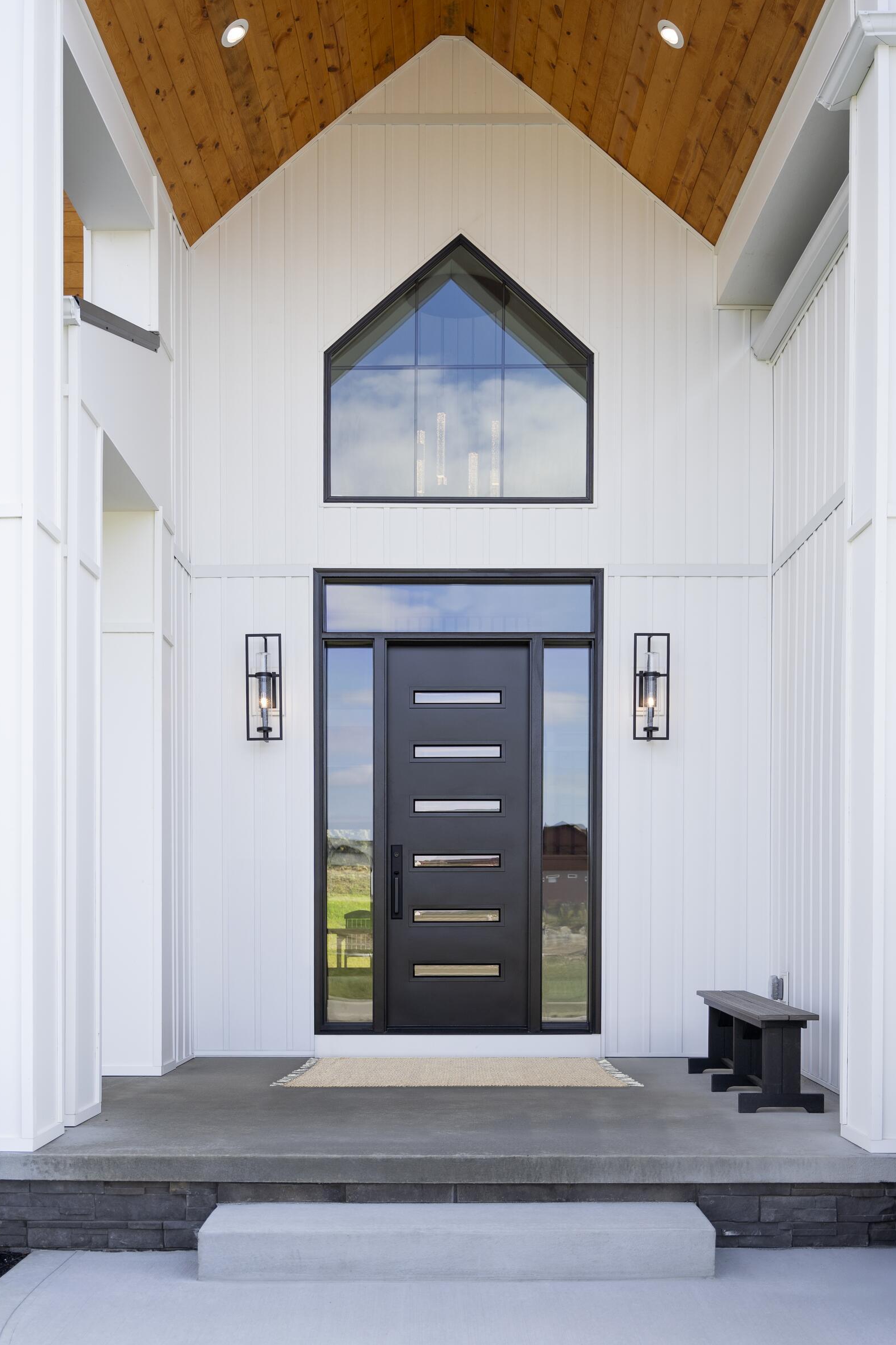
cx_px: 458
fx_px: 1273
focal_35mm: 34
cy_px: 653
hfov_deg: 38.8
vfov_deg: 55.6
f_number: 2.8
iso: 160
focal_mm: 33.1
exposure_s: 1/640
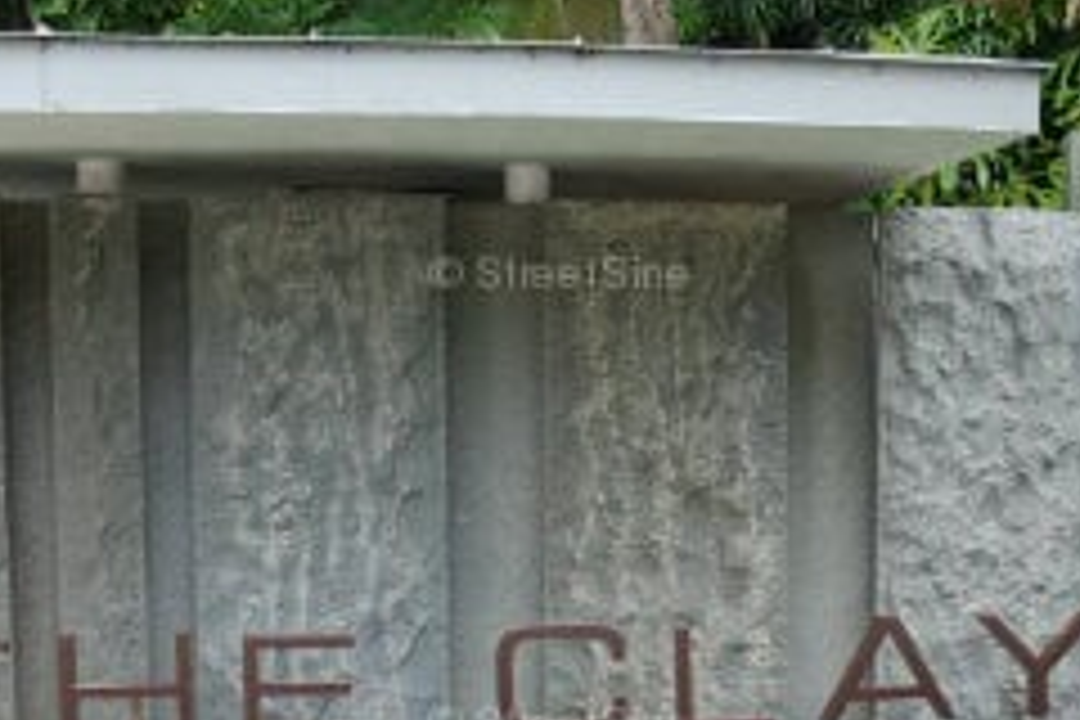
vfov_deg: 21.5
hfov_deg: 32.0
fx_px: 1860
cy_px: 630
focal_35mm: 62
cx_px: 765
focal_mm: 18
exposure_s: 1/100
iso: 200
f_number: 5
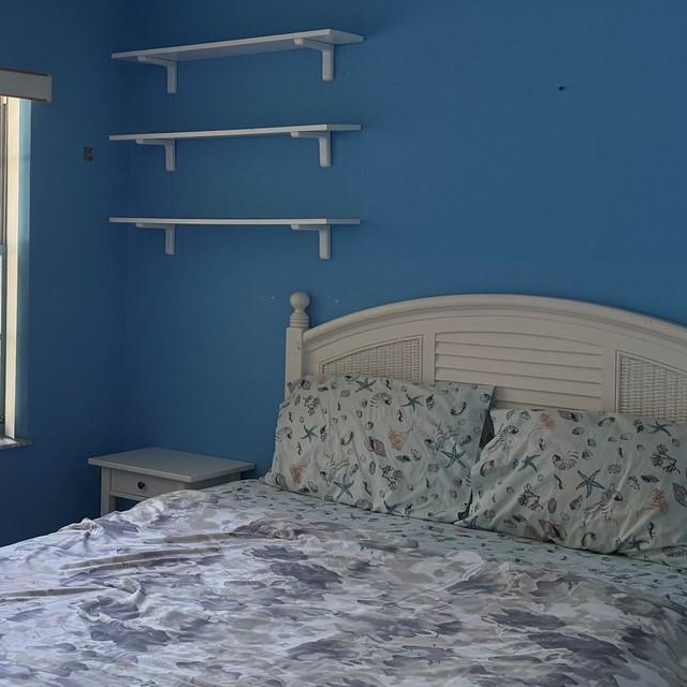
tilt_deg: -1.0
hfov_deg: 31.4
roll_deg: -1.0
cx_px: 136
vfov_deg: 32.0
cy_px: 245
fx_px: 1190
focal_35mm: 53
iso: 200
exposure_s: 1/229
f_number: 1.78
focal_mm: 6.76
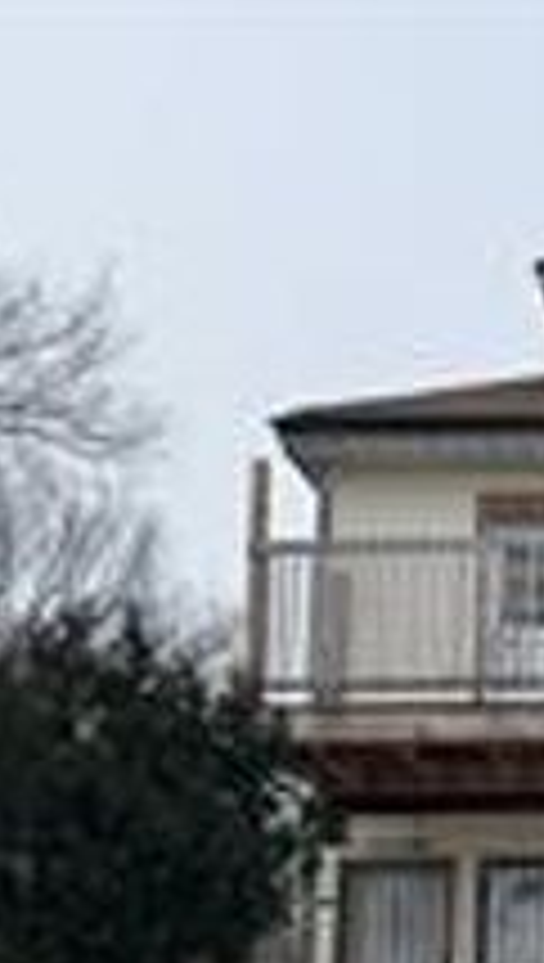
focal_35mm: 61
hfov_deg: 18.2
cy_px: 812
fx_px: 1558
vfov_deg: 33.0
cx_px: 746
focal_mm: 6.76
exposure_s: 1/518
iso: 80
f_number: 1.78
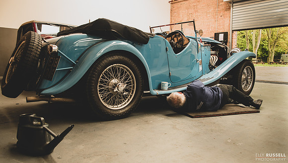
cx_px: 146
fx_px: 224
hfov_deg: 65.5
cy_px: 82
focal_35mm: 29
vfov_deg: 40.0
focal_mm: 27
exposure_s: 1/100
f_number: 4.5
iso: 500
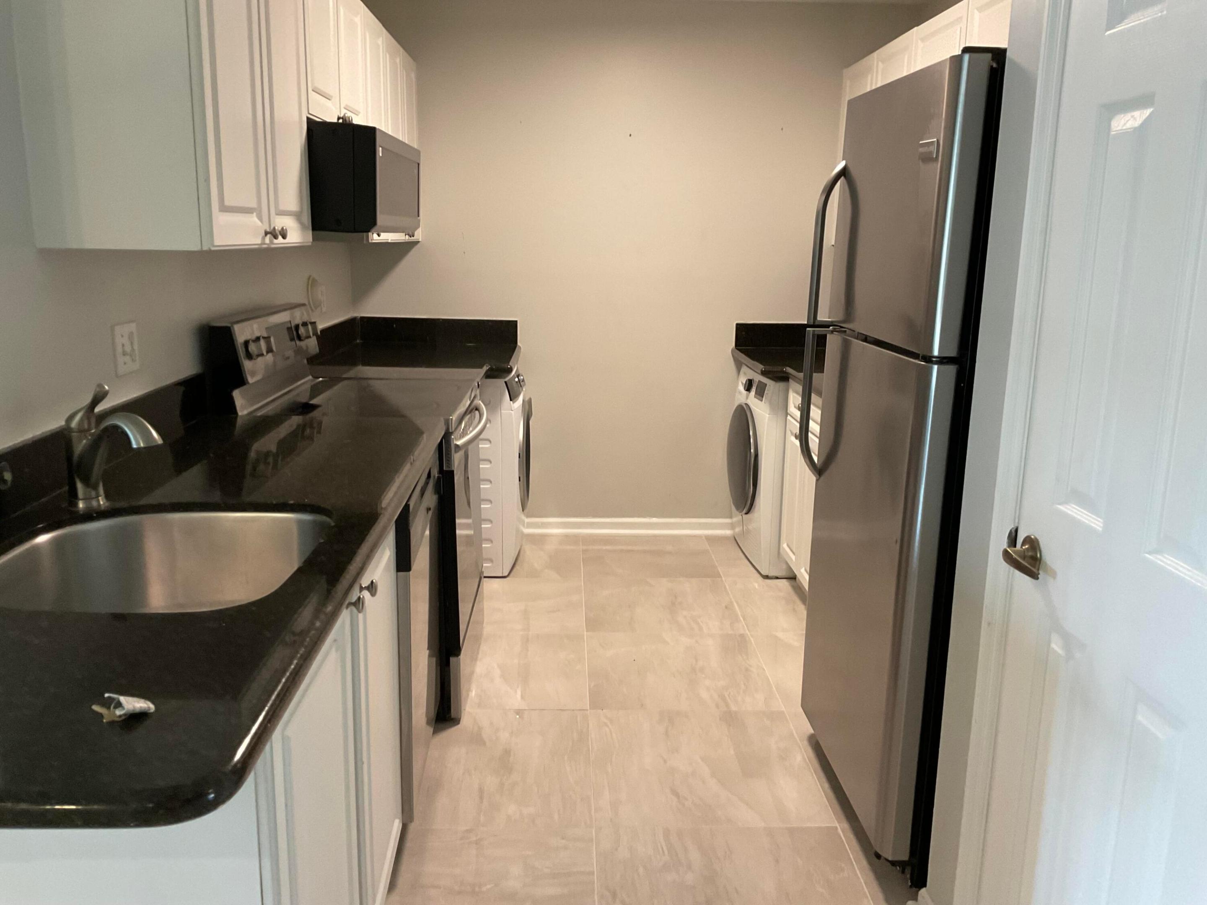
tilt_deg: -10.5
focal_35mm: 29
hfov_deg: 61.7
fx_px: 1011
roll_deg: -0.3
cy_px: 452
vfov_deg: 48.2
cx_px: 604
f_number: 1.8
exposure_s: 1/60
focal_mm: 3
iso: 160
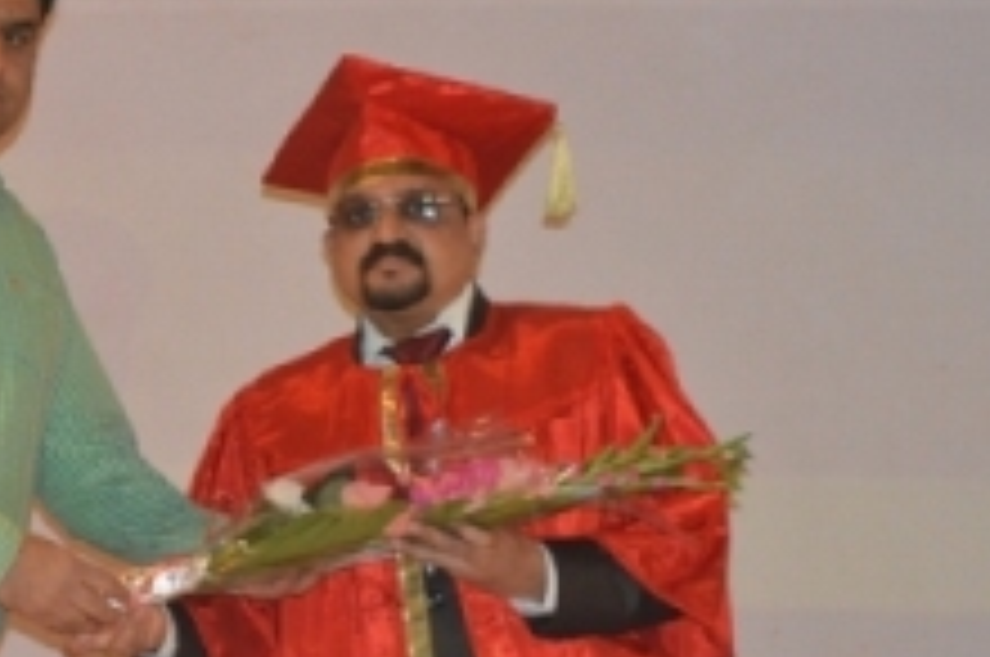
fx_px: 4641
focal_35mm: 169
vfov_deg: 8.1
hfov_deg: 12.1
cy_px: 310
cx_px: 140
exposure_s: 1/60
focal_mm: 55
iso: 2800
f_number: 5.6
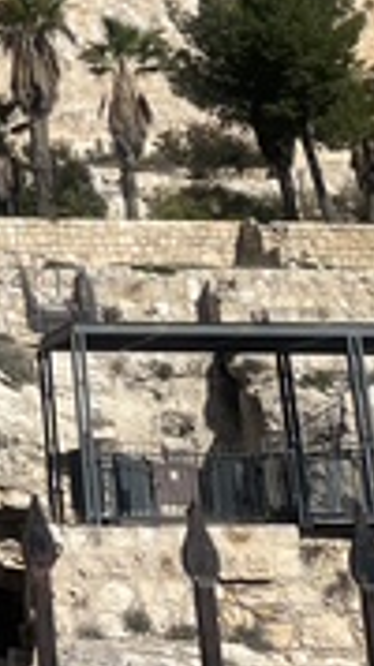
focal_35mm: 102
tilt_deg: +18.4
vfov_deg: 19.6
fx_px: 1800
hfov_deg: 10.3
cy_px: -146
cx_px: -512
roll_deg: -0.9
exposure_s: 1/8000
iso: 50
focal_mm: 5.7
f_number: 1.5
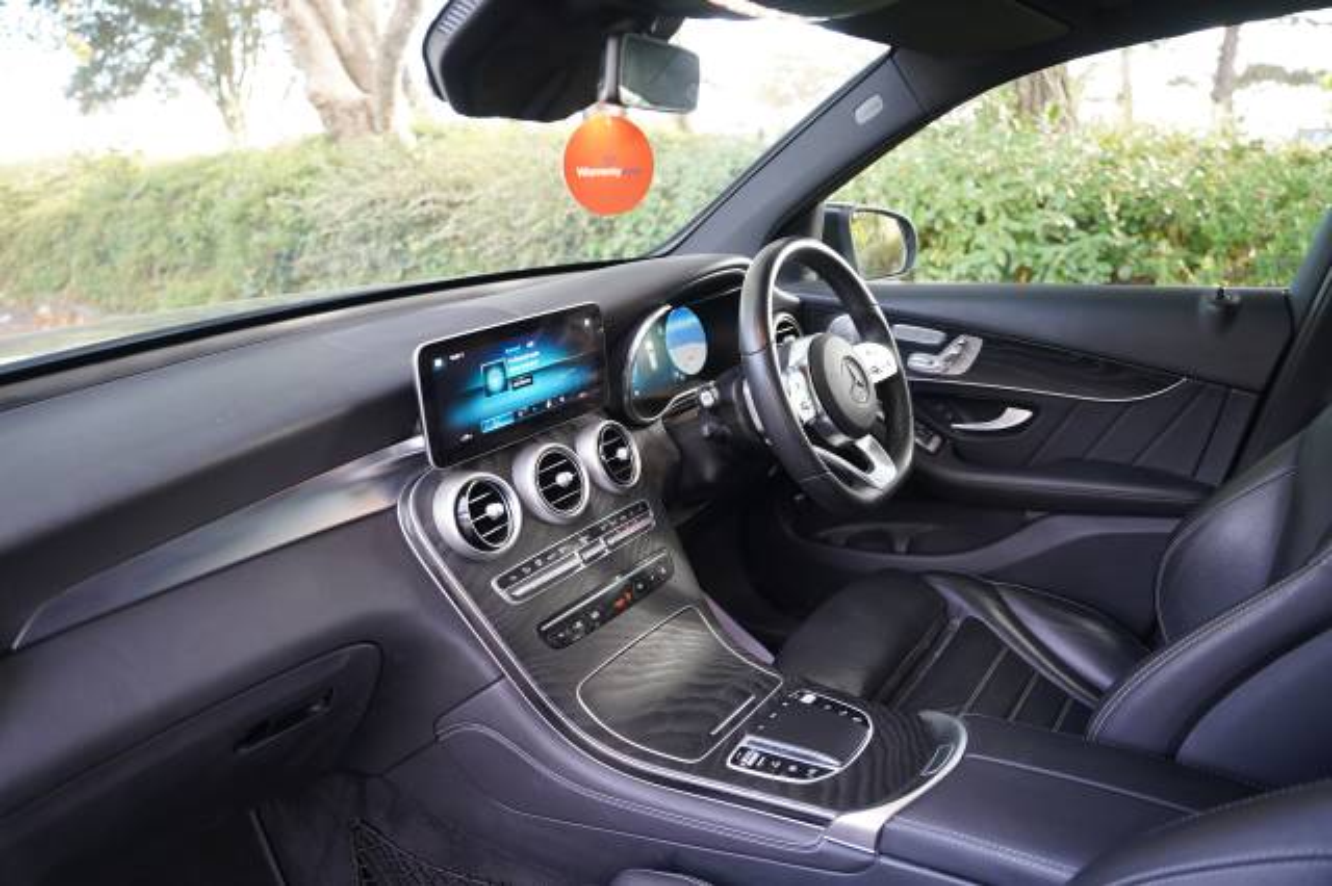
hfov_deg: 70.7
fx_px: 939
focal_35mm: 25
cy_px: 443
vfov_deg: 50.5
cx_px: 666
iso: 2000
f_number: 3.2
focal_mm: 25.4
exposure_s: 1/160
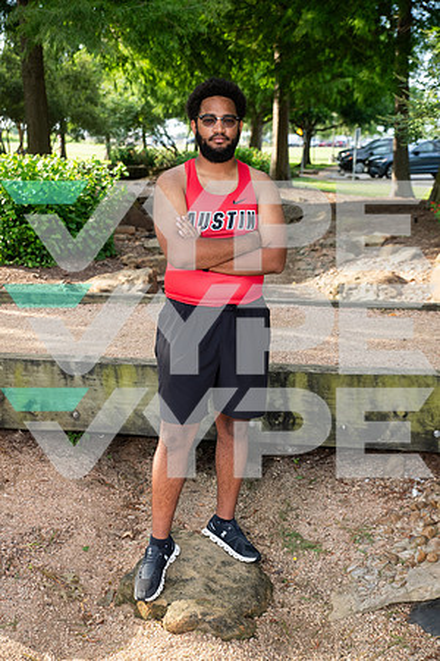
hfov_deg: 29.2
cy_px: 330
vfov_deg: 42.7
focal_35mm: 46
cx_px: 220
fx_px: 843
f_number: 4.5
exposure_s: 1/500
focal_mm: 46
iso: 400
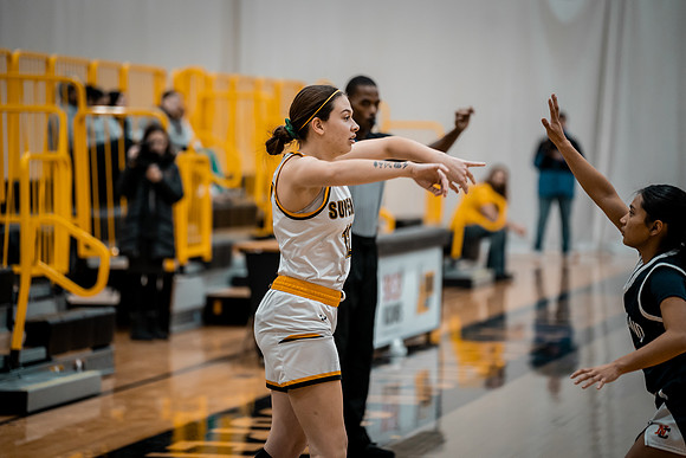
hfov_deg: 12.9
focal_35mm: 160
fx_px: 3043
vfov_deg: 8.6
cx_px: 331
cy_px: 230
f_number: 2.8
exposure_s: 1/640
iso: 1600
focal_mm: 150
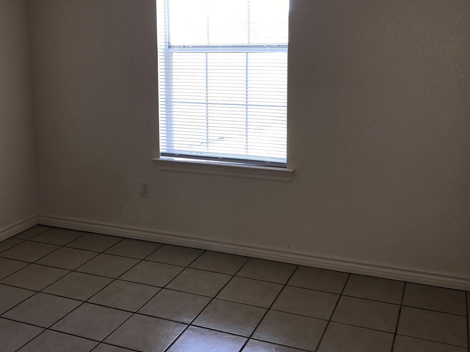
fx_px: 557
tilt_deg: -9.5
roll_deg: +0.5
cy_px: 123
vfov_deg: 34.9
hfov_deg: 45.6
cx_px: 198
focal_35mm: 41
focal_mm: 3.99
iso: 20
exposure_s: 1/30
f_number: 1.8
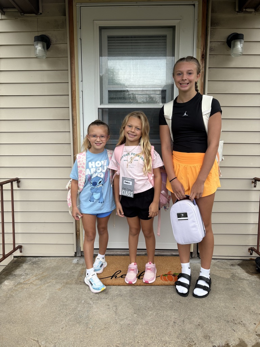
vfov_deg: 67.3
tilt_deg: -7.2
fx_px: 260
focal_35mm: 26
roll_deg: +0.0
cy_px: 174
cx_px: 130
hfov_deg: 53.1
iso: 40
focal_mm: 5.96
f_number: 1.6
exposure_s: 1/222
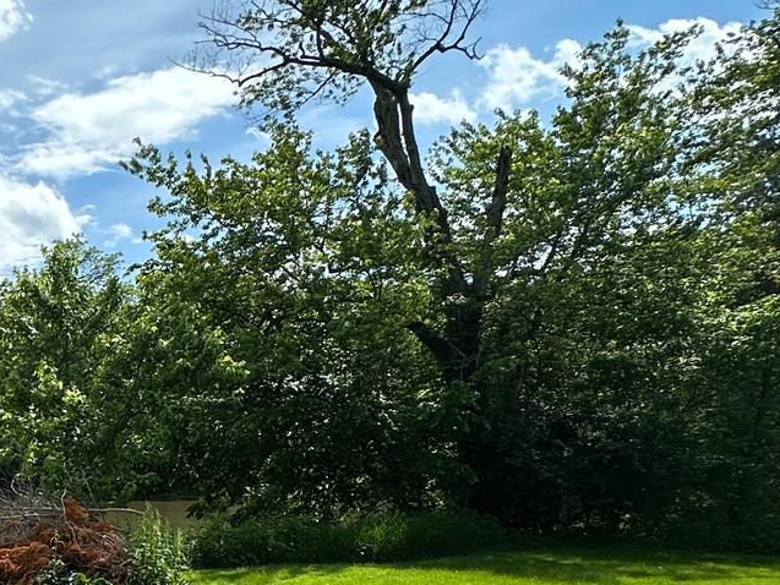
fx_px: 1014
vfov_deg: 30.0
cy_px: 585
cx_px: -269
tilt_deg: -7.0
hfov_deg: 31.1
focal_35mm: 45
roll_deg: +0.1
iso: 50
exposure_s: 1/1043
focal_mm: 2.22
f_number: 2.2
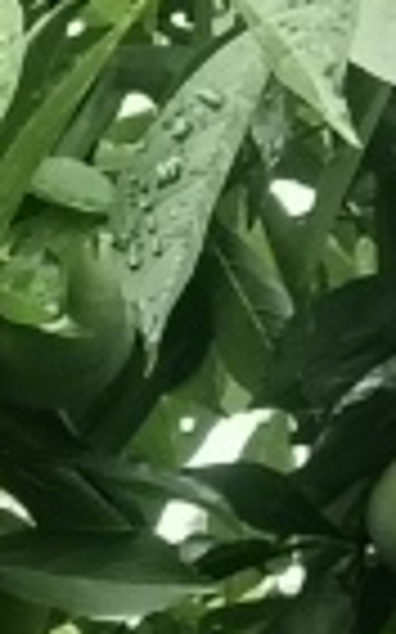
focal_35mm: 305
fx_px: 5272
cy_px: 1365
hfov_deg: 4.1
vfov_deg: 6.6
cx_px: -1022
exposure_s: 1/100
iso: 195
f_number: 1.8
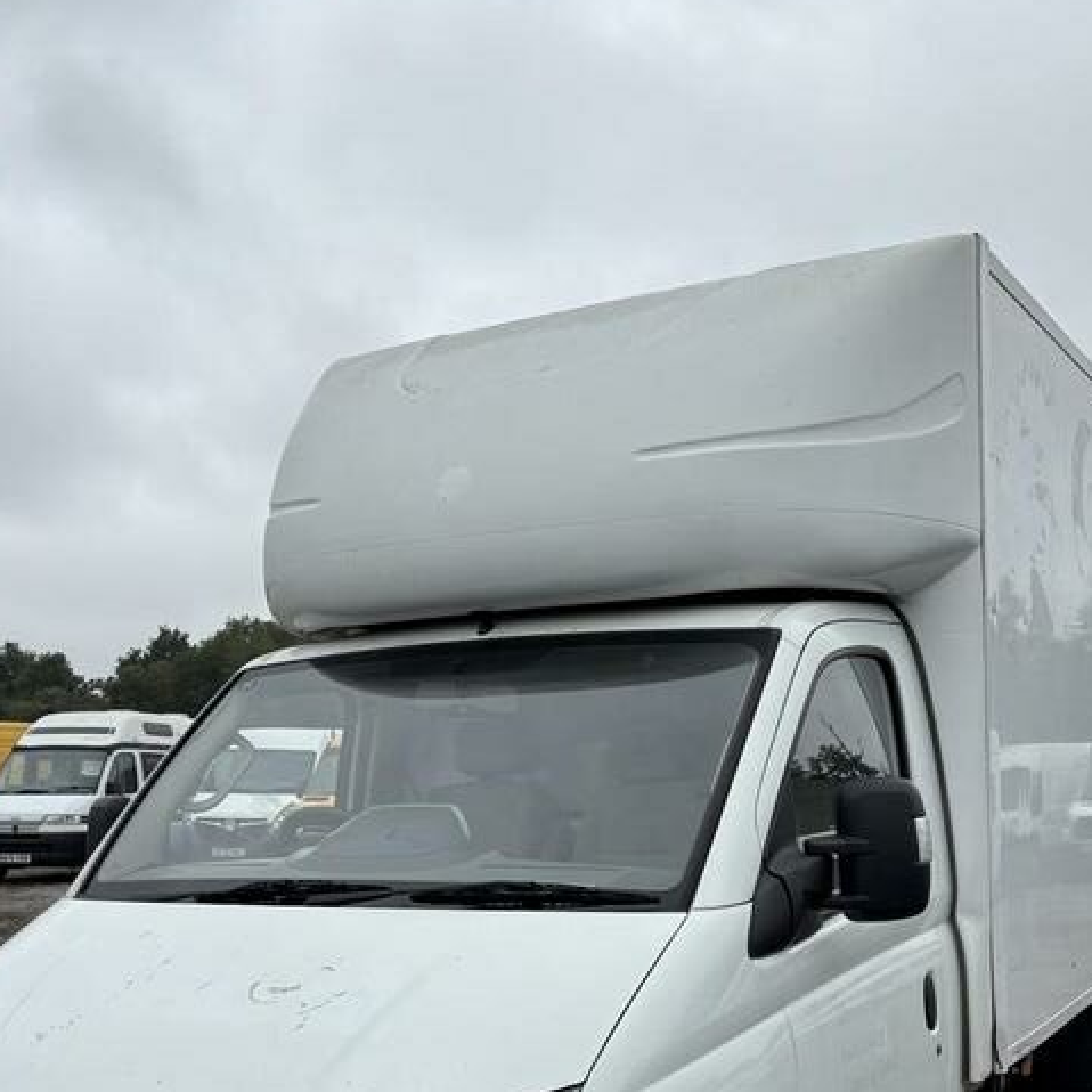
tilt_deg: +0.5
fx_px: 1535
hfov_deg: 39.2
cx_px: 522
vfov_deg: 38.0
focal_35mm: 43
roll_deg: +1.5
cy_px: 844
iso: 50
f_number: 1.6
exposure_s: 1/1393
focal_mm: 5.96
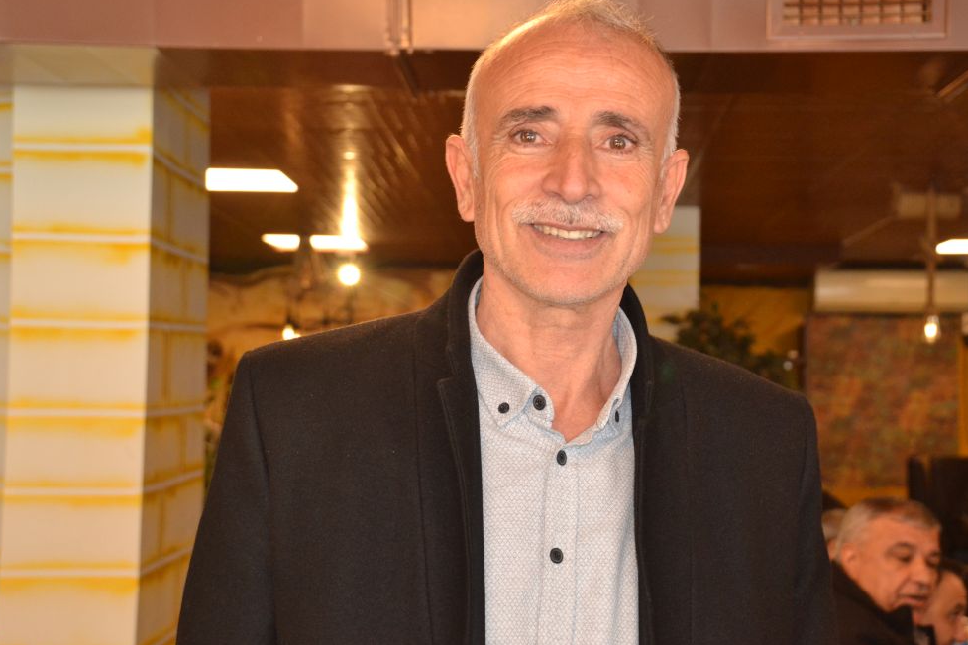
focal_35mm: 63
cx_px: 508
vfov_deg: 21.6
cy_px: 313
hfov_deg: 31.9
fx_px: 1694
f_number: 4.5
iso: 1250
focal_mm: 38
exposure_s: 1/60
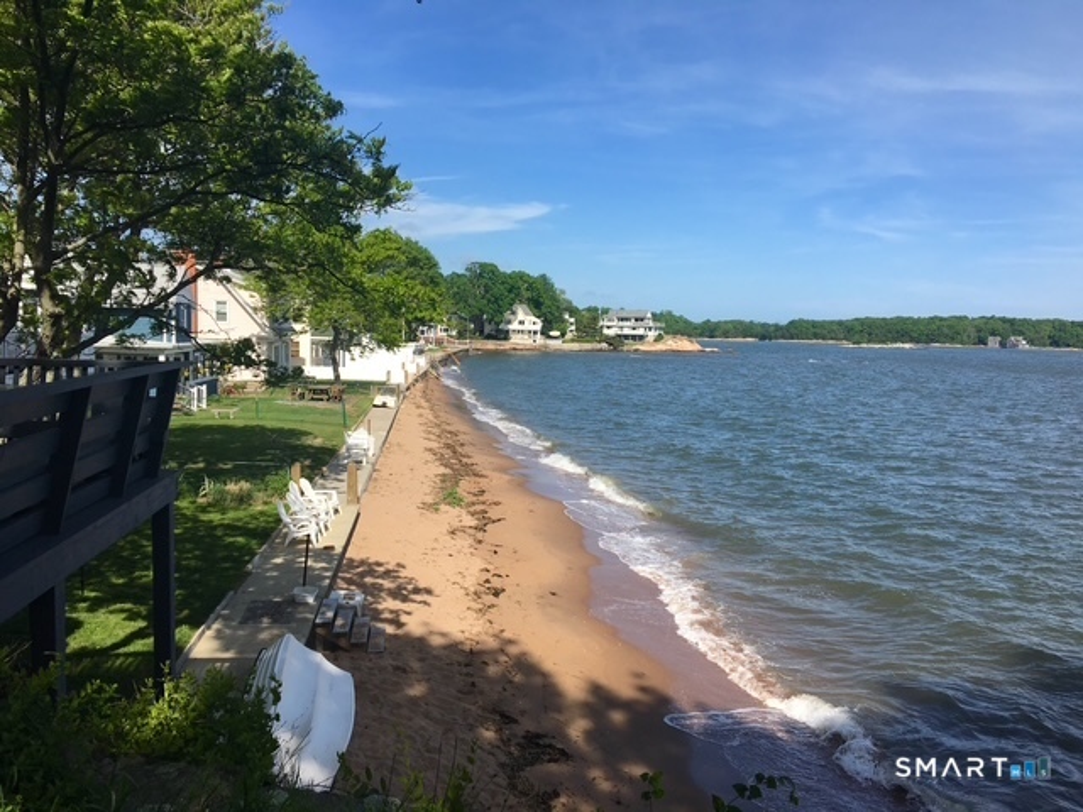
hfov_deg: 61.7
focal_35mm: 29
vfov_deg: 48.2
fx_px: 907
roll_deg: -2.5
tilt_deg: -4.5
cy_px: 406
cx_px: 542
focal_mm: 4.15
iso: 25
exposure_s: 1/1748
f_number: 2.2
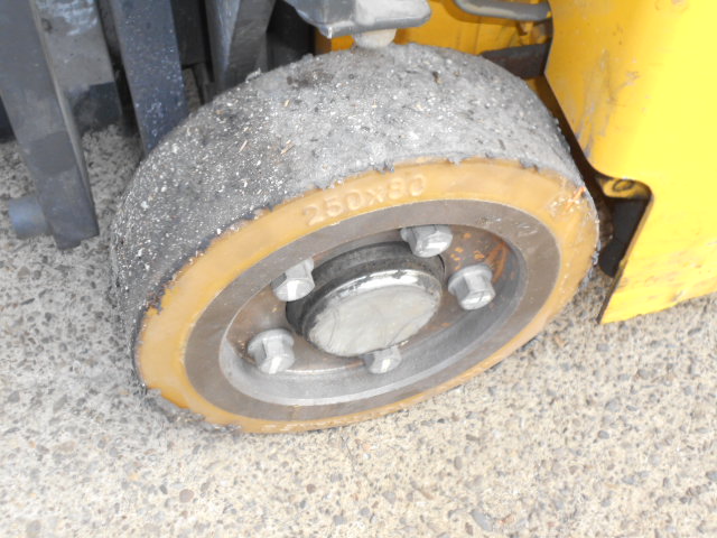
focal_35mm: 50
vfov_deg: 29.1
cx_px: 358
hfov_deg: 38.2
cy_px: 269
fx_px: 1036
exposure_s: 1/60
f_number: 4.5
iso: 200
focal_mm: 8.8
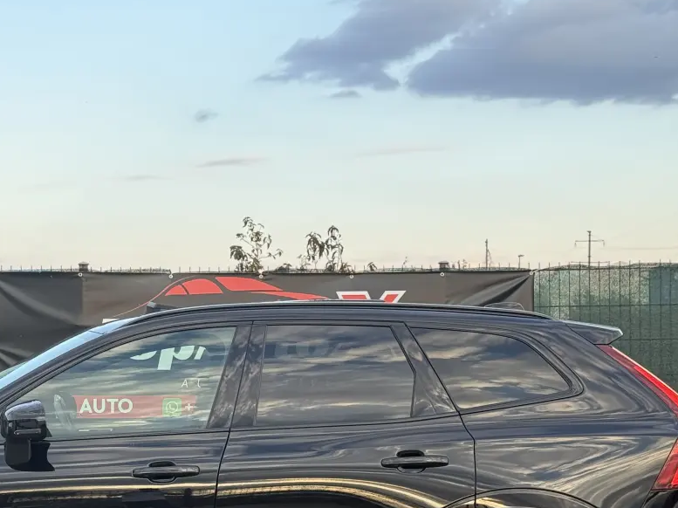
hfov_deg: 21.8
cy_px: 408
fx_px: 1742
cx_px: 147
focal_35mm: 89
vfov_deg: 16.5
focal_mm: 6.76
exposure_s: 1/307
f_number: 1.78
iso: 100
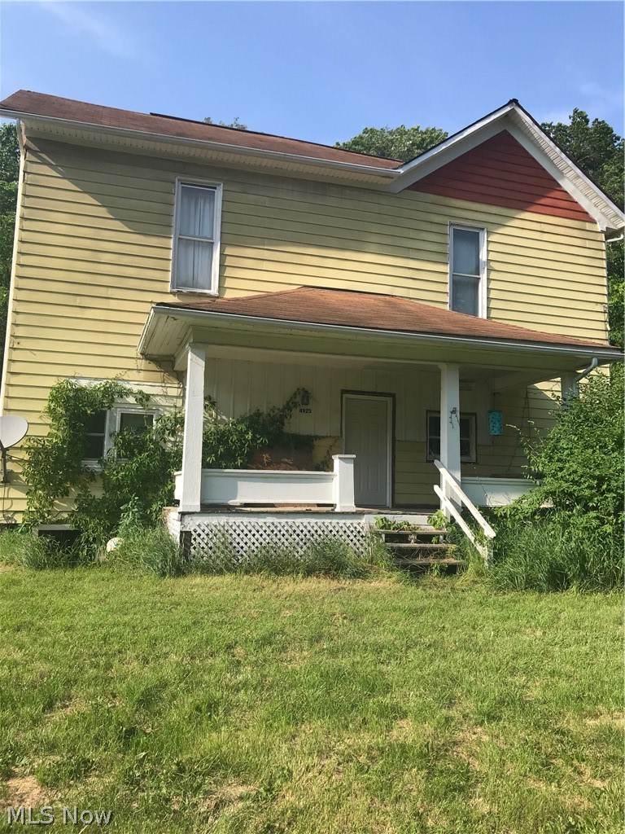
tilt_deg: +6.1
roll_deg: -1.6
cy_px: 417
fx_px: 674
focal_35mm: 28
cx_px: 312
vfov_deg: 63.4
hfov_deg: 49.7
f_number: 1.8
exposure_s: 1/1546
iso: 20
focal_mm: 3.99
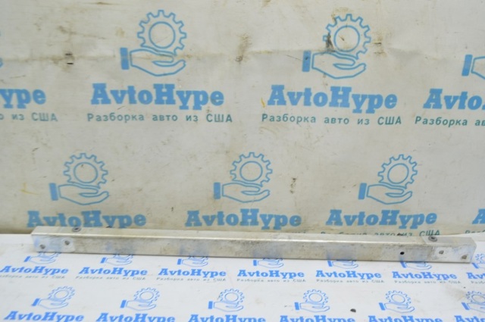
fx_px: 444
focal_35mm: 33
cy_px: 161
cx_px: 242
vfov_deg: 39.9
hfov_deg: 57.3
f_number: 5.6
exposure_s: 1/20
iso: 400
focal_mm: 22
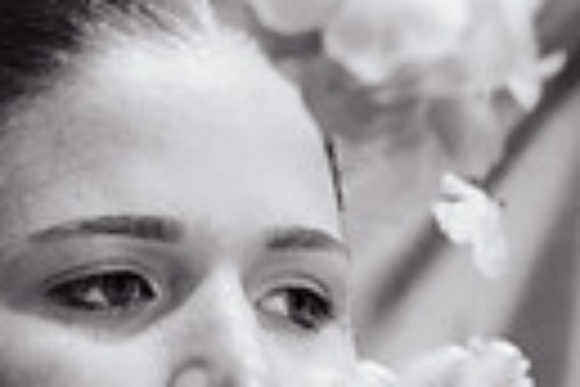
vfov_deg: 9.0
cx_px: 355
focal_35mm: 139
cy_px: 896
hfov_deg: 14.7
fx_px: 2239
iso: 2000
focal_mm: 40
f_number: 6.3
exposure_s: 1/40
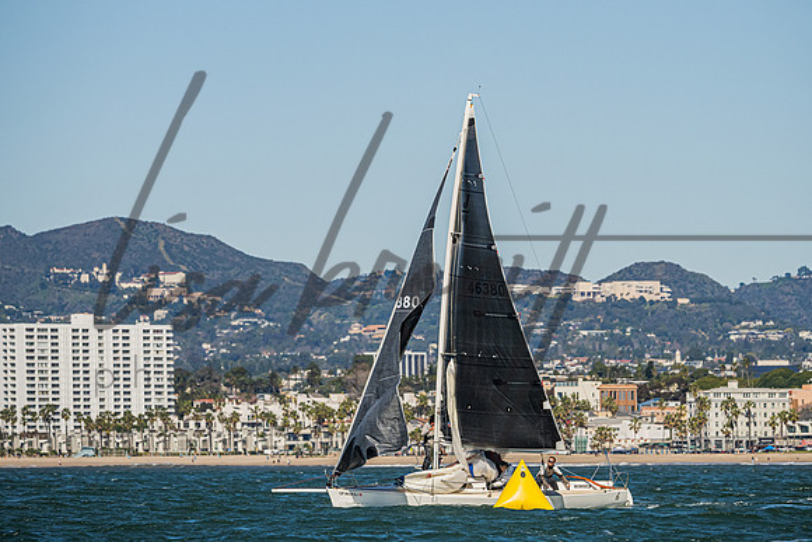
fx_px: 7117
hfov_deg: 6.5
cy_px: 183
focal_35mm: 315
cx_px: 458
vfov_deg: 4.4
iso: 400
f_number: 5.6
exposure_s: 1/6400
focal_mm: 230
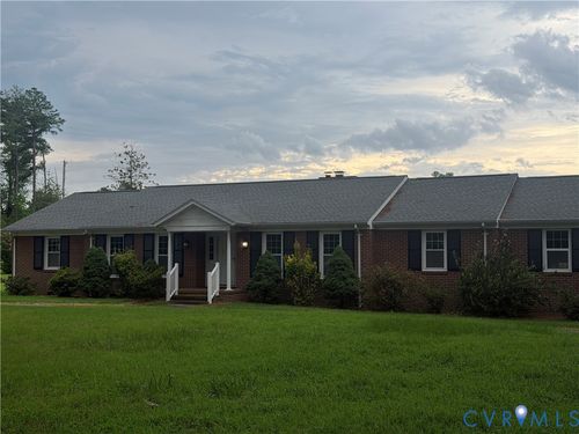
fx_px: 803
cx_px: 290
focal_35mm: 48
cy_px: 217
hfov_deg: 39.7
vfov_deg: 30.3
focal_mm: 6.76
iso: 64
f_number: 1.78
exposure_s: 1/1055
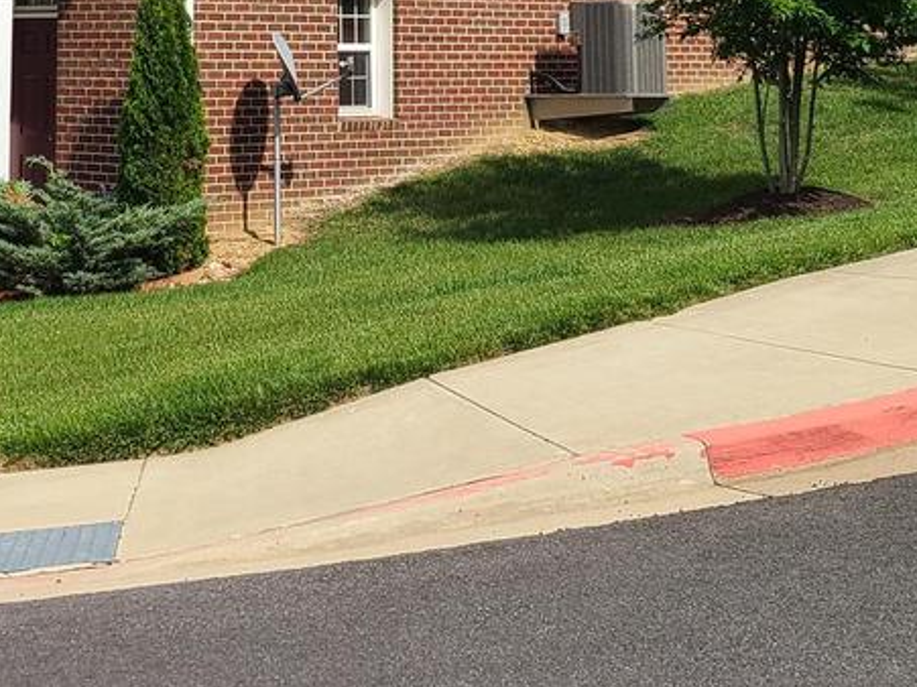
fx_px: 2198
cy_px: -211
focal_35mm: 83
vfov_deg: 16.7
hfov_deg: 23.2
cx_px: 177
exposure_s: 1/2745
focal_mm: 5.4
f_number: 1.8
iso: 40
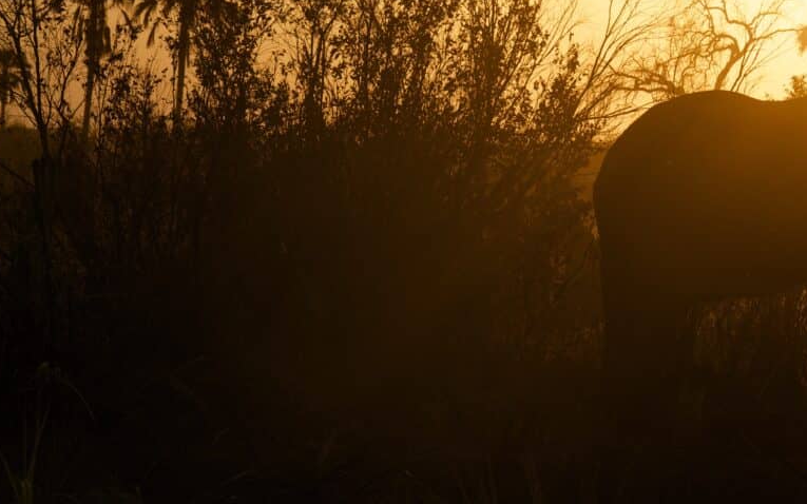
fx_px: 5010
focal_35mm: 228
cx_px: 566
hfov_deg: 9.2
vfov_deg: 5.8
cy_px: 124
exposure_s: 1/500
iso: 100
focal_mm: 95
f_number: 10
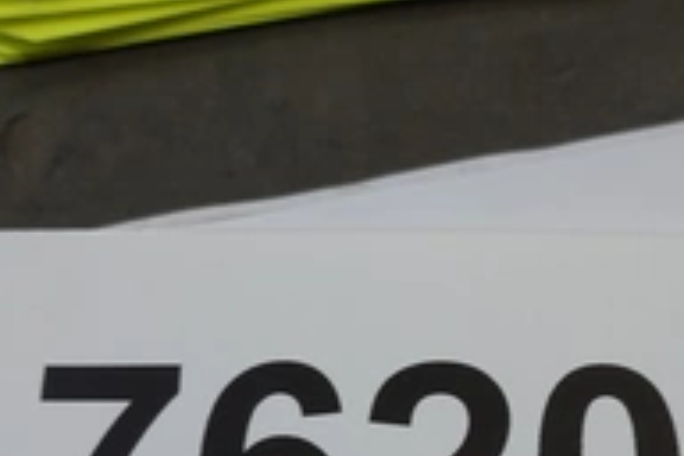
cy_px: 472
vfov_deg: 25.5
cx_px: 456
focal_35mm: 50
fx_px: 950
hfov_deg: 39.1
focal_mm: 8.8
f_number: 1.8
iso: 125
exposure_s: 1/80
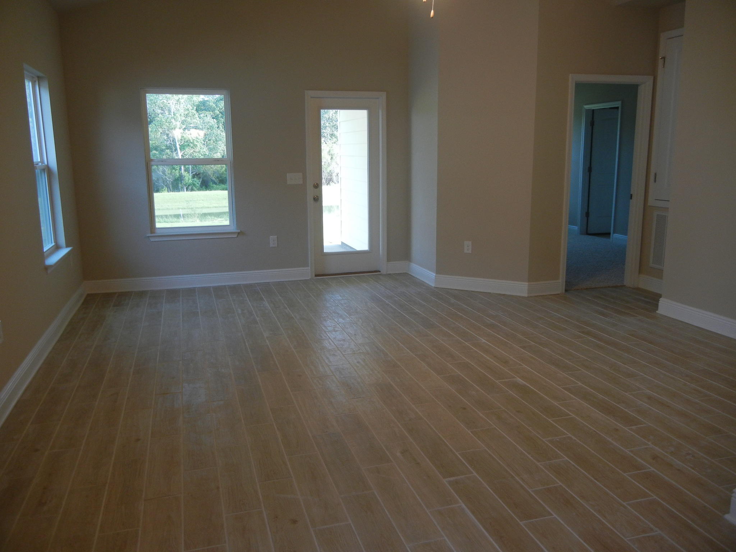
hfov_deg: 60.0
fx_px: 638
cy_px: 276
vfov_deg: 46.8
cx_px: 368
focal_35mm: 30
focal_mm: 5.4
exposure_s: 1/30
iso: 175
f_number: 3.5
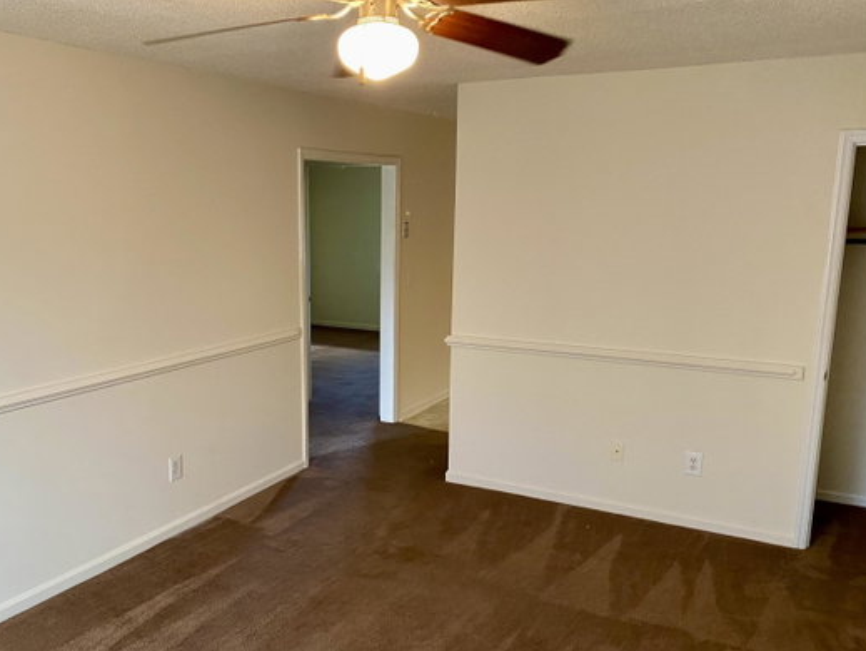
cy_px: 372
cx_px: 355
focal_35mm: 32
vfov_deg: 44.1
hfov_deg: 56.4
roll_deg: -1.2
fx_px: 801
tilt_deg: -12.5
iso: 250
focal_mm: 4.25
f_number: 1.8
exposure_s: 1/60
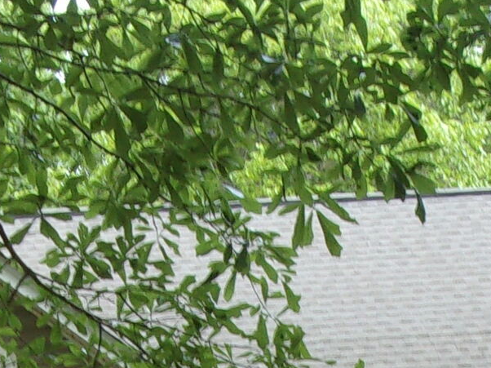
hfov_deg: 13.8
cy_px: 748
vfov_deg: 9.6
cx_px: 353
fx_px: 2028
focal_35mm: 143
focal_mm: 5.1
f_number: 3.9
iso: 80
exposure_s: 1/50
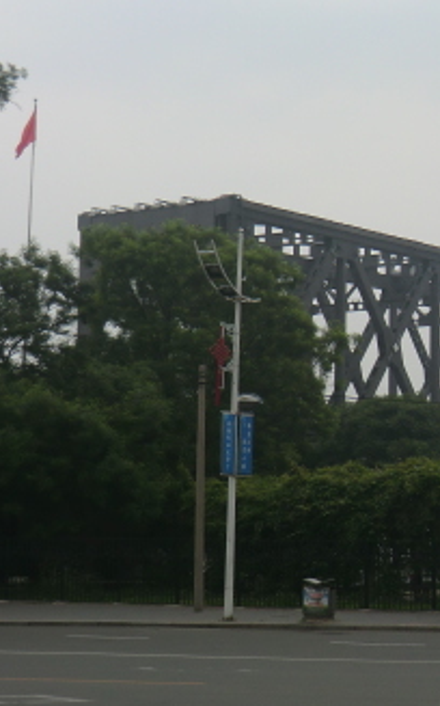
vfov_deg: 24.9
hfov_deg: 15.0
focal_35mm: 83
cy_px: 307
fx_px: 1595
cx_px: 569
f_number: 3.8
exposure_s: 1/80
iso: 64
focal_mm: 7.1
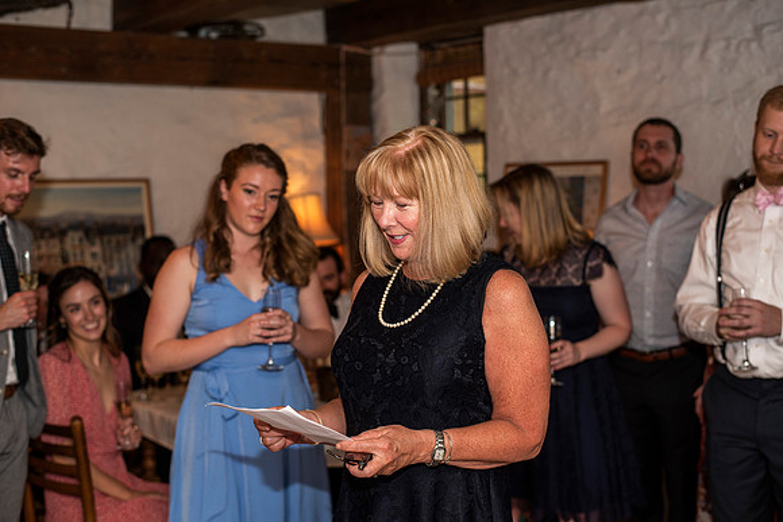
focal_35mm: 50
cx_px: 392
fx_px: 1088
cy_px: 261
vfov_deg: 27.0
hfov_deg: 39.6
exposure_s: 1/100
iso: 500
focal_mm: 50
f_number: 3.2
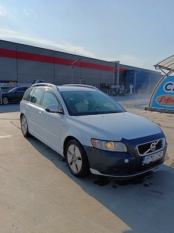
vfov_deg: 65.3
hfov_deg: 51.4
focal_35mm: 27
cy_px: 116
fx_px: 181
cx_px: 87
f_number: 1.9
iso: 106
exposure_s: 1/1429
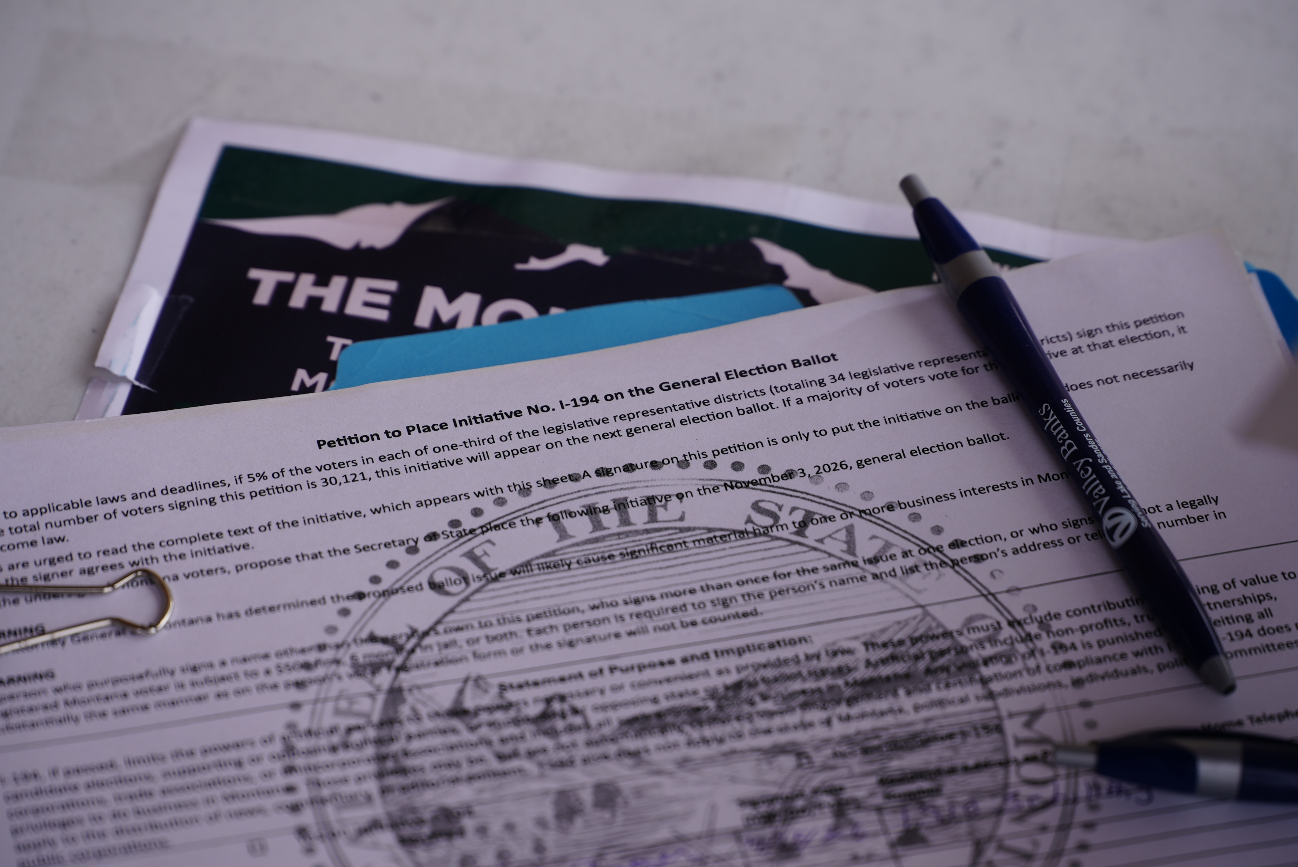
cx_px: 649
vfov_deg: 10.2
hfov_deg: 15.2
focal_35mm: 135
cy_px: 434
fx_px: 4870
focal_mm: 135
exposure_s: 1/200
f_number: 5
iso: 80
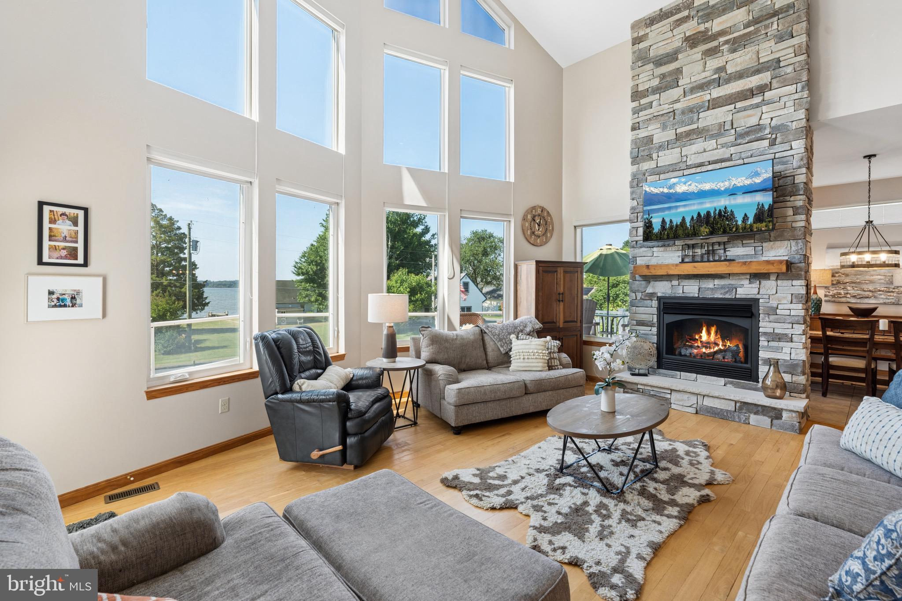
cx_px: 451
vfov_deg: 73.7
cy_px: 300
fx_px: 401
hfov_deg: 96.7
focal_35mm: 16
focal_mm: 16
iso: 500
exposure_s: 1/125
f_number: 8
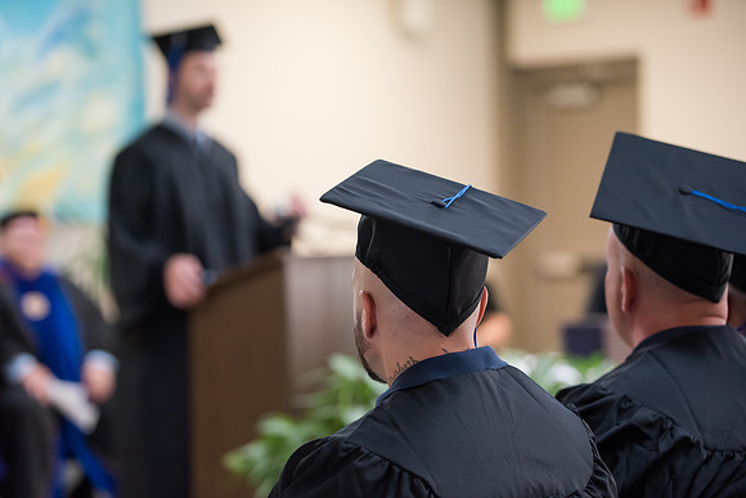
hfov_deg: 18.6
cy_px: 249
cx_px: 373
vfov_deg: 12.5
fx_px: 2280
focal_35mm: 110
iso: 4000
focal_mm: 110
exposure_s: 1/200
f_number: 2.8
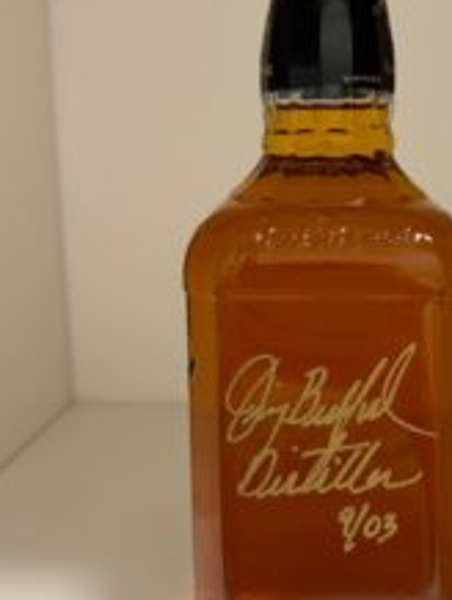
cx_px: 317
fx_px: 765
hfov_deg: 32.5
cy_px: 292
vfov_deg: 42.9
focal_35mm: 44
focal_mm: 6.76
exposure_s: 1/100
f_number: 1.78
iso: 200
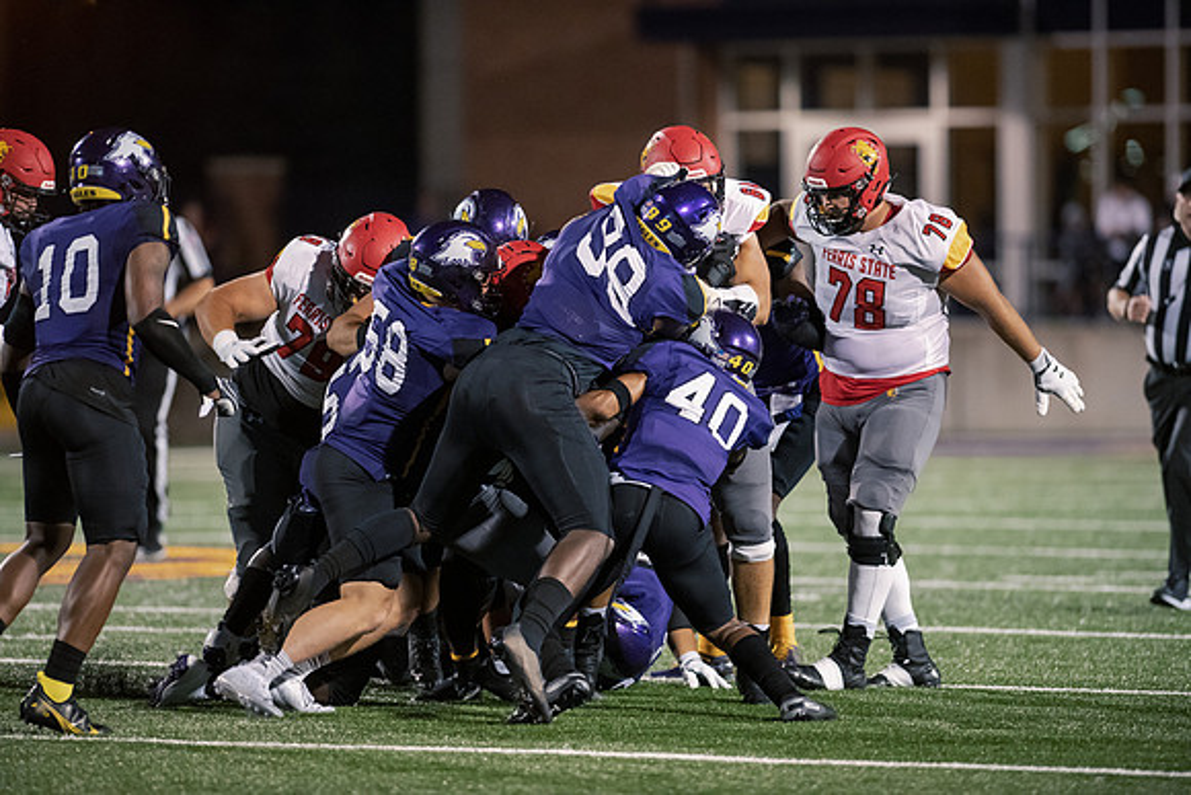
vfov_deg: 4.6
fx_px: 9927
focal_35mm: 300
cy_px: 398
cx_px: 596
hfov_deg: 6.9
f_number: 2.8
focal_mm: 300
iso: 6400
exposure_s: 1/640
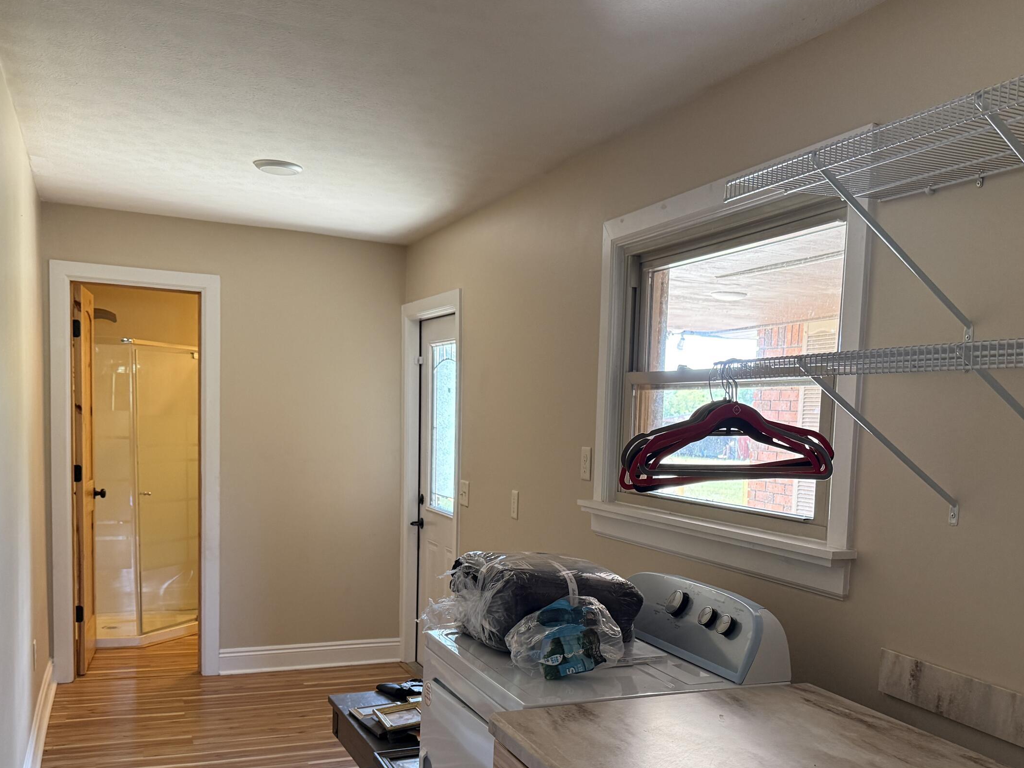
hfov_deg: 53.7
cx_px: 599
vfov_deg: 41.2
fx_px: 1006
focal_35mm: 34
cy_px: 513
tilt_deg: -2.8
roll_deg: -2.2
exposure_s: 1/60
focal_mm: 6.76
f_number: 1.78
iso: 250
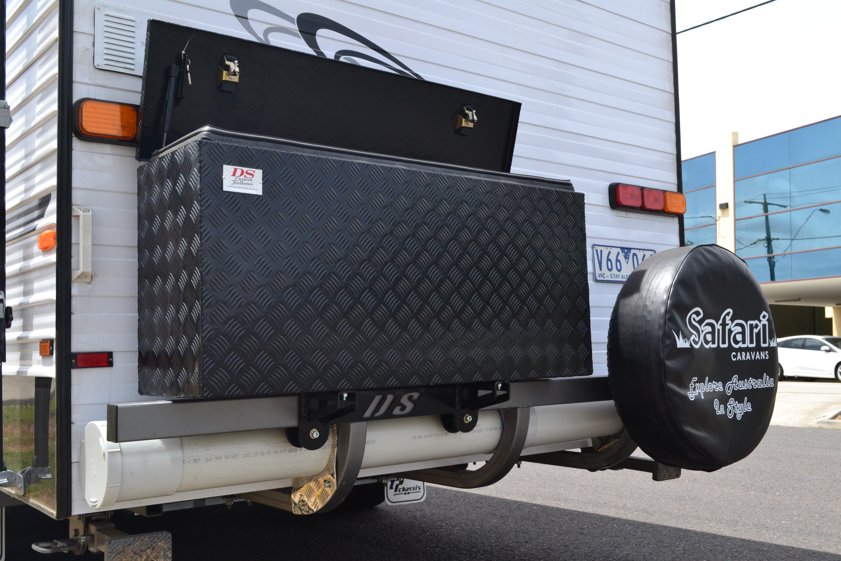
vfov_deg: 36.9
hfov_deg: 53.1
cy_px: 280
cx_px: 420
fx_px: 841
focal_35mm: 36
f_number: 10
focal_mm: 24
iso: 400
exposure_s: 1/320
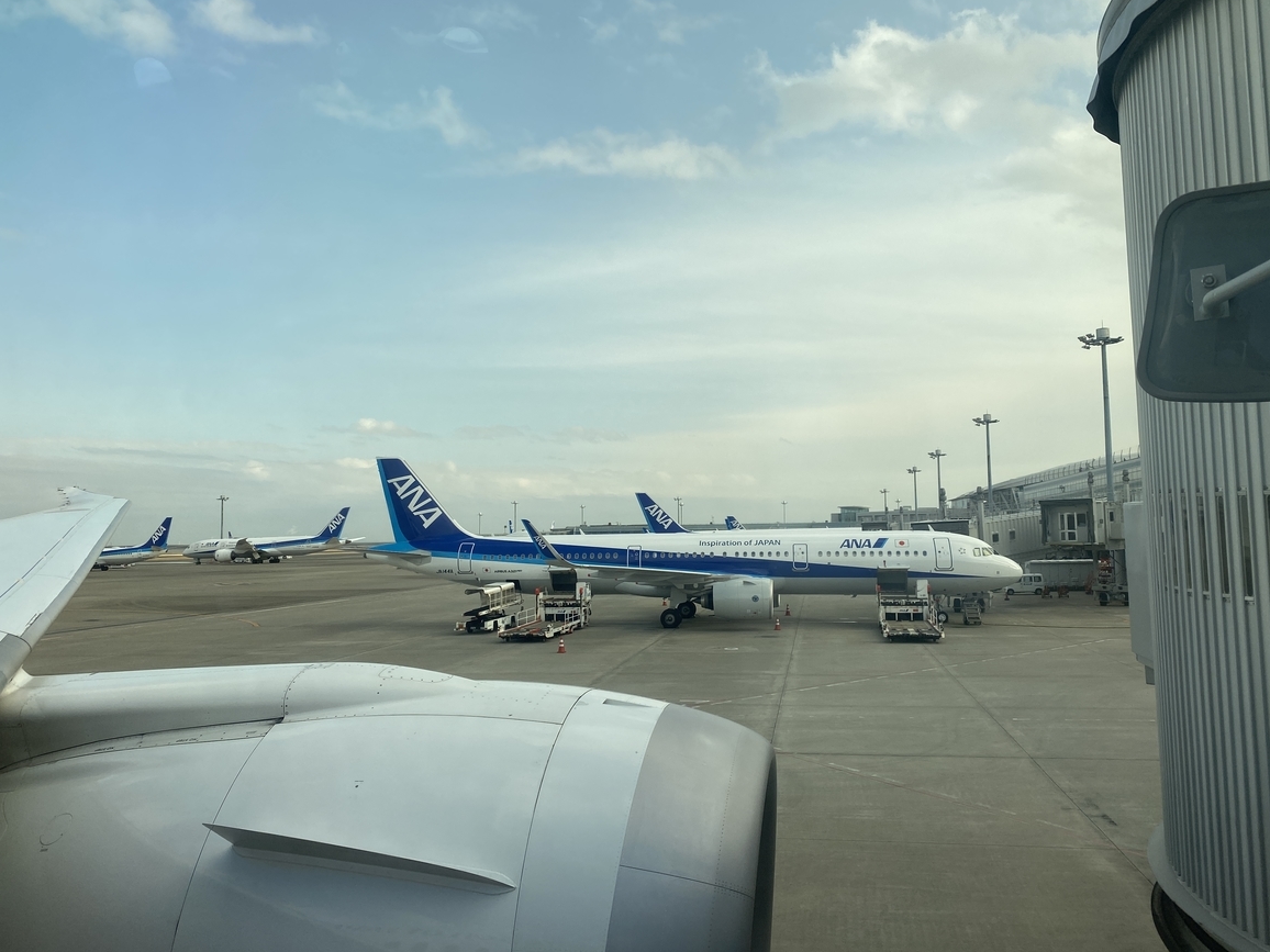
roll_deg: +0.5
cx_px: 657
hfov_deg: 65.3
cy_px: 467
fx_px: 991
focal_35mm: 27
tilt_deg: +4.5
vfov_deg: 51.4
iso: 32
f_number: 1.8
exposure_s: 1/1330
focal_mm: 4.25
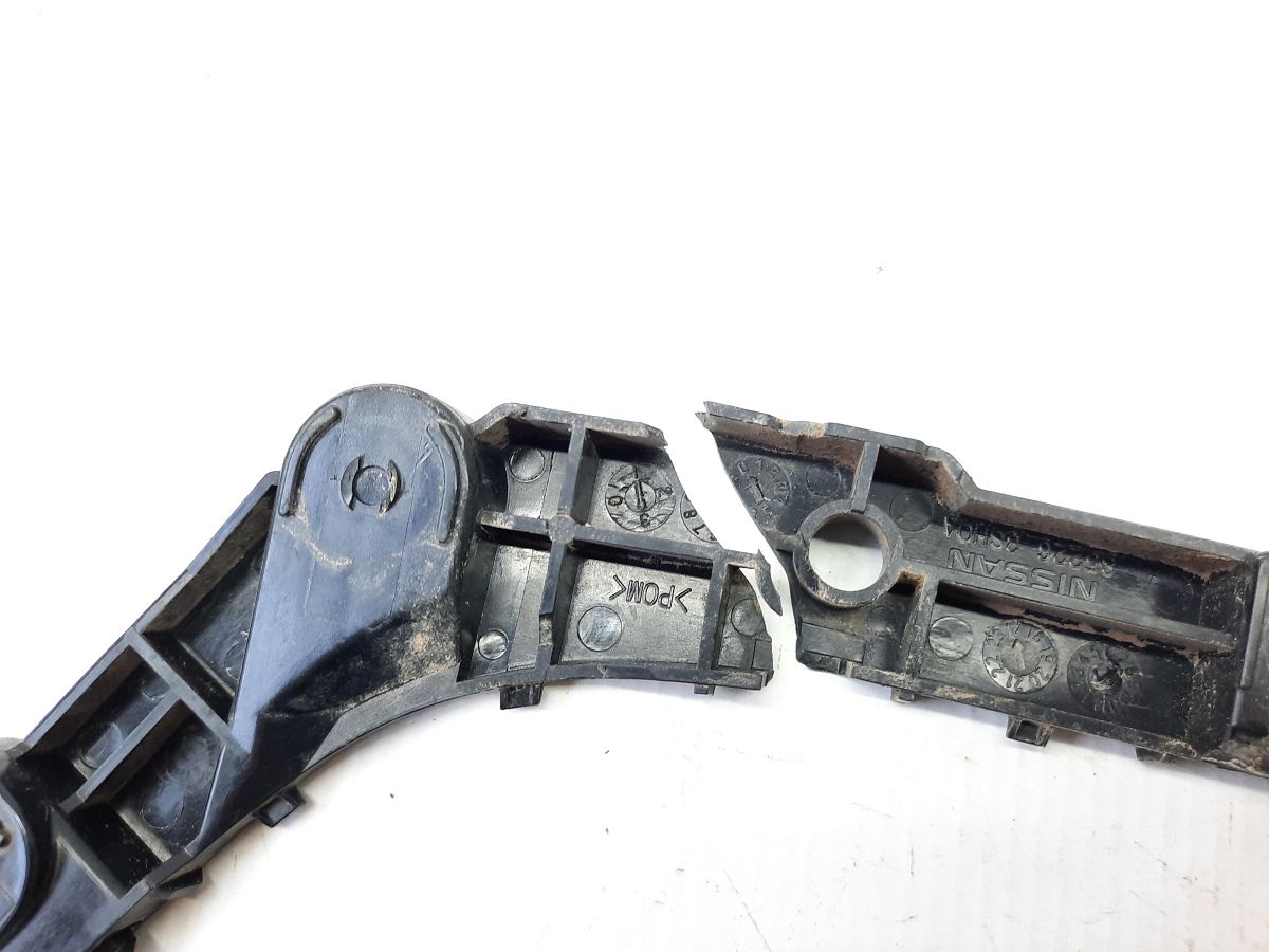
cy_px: 476
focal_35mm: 25
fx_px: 916
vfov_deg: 54.9
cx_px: 634
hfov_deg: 69.4
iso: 160
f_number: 2
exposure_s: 1/50
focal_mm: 4.6
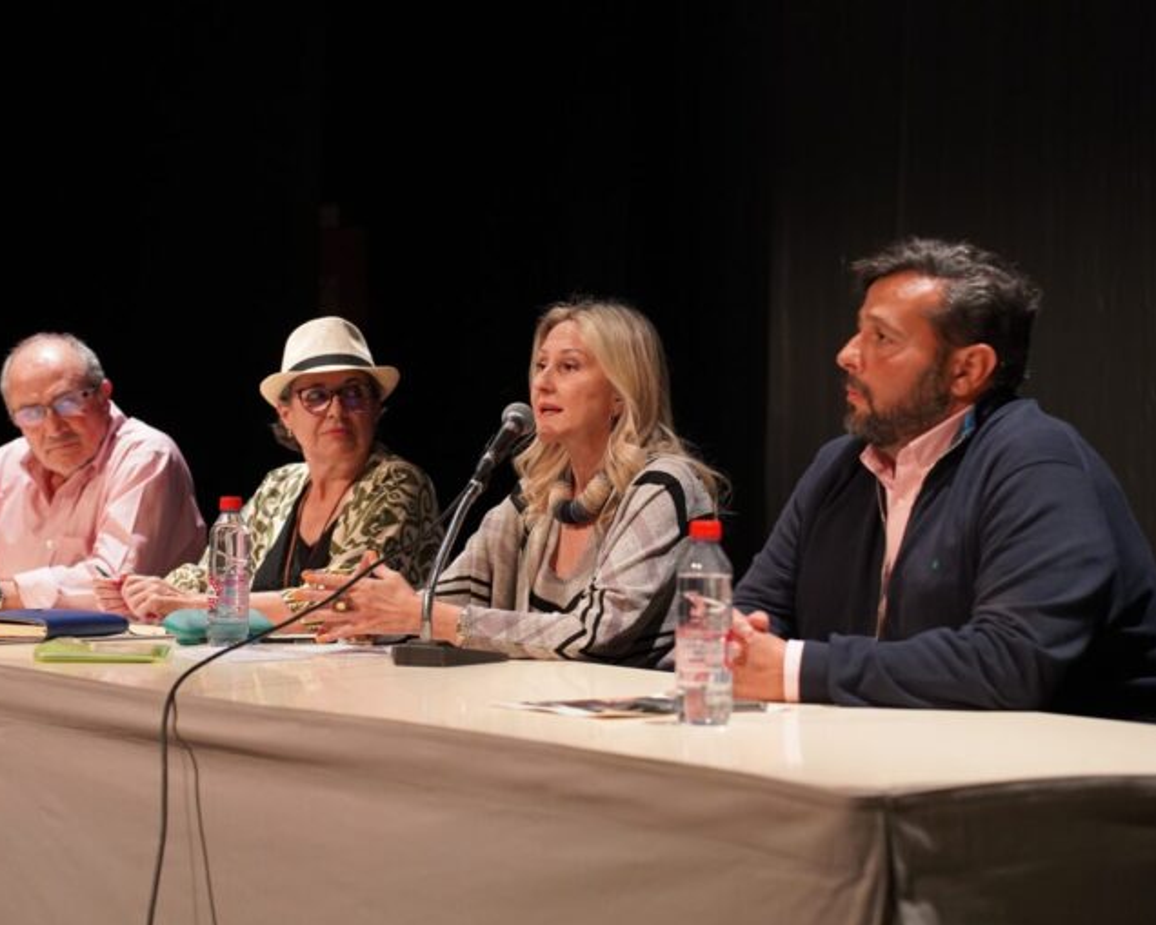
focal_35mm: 85
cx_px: 471
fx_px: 2909
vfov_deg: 18.1
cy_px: 463
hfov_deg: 22.5
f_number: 4
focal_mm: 75
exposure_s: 1/160
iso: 3200
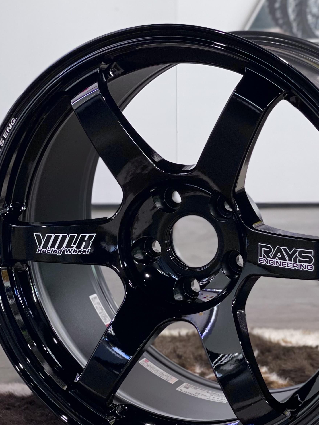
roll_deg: +0.3
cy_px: 263
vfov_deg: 22.2
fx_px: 1081
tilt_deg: -10.6
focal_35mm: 88
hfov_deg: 16.7
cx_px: 208
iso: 160
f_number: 2
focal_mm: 6
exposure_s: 1/50
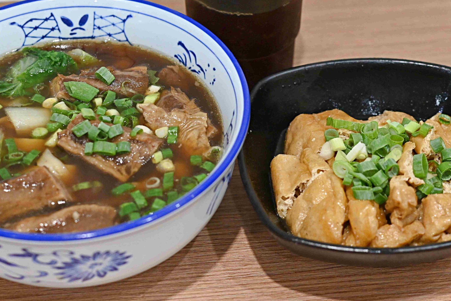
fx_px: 1265
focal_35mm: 101
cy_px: 111
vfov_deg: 13.5
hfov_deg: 20.2
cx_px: 195
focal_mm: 50
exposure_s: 1/200
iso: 1250
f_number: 3.2
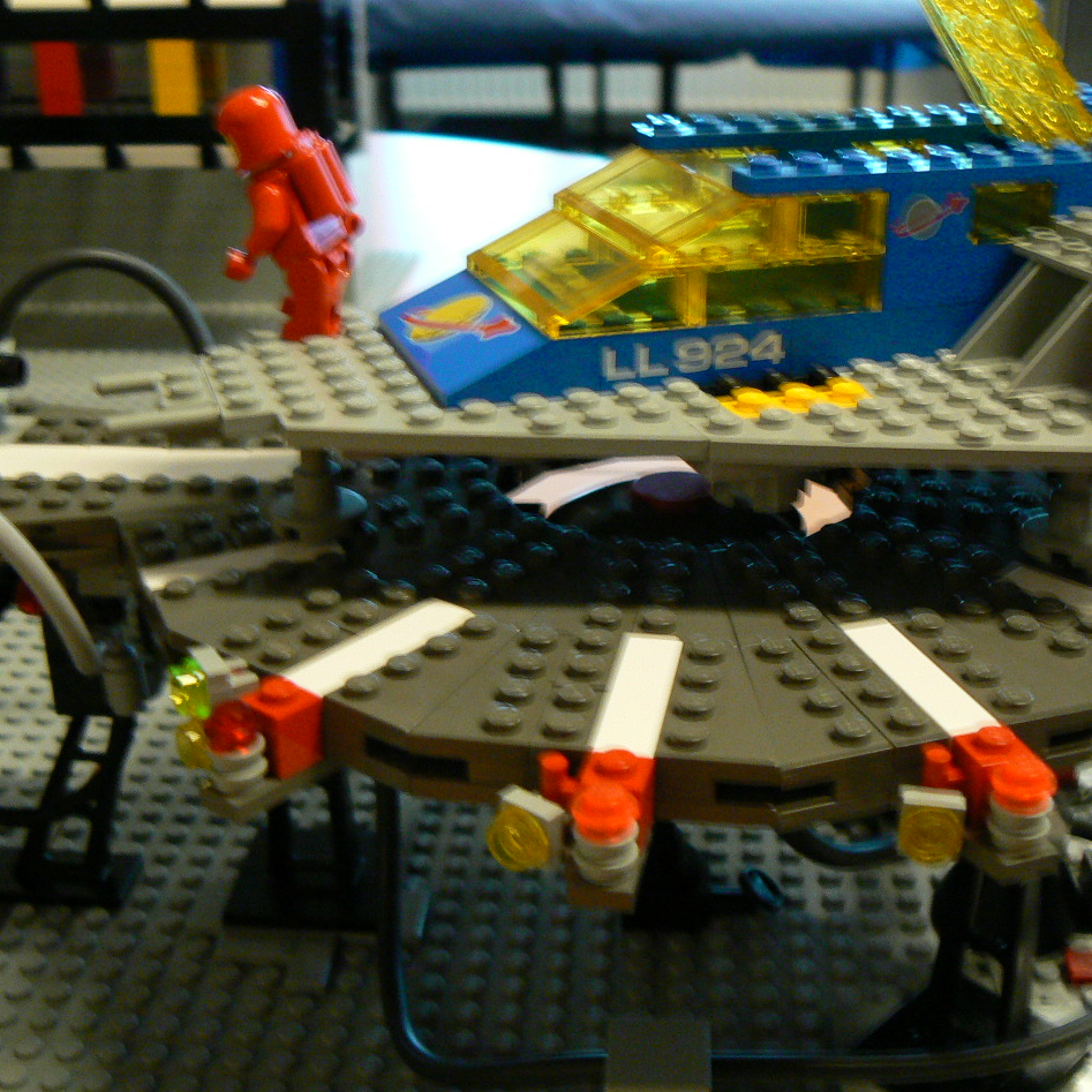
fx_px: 1535
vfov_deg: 39.2
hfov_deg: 39.1
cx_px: 620
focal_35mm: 43
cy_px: 544
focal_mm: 6
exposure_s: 1/13
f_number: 2.8
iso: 200
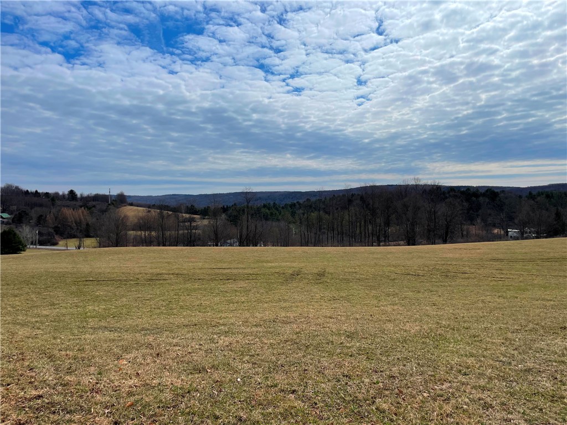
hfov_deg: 67.3
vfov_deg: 53.1
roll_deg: +1.5
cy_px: 212
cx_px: 284
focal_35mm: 26
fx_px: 426
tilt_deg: -1.2
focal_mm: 4.2
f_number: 1.6
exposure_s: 1/10753
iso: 32
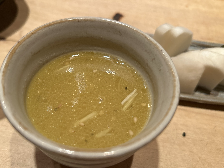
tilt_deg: -55.4
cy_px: 97
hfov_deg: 58.1
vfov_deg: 45.3
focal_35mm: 31
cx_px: 97
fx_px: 201
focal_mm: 5.7
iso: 100
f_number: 1.5
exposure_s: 1/50
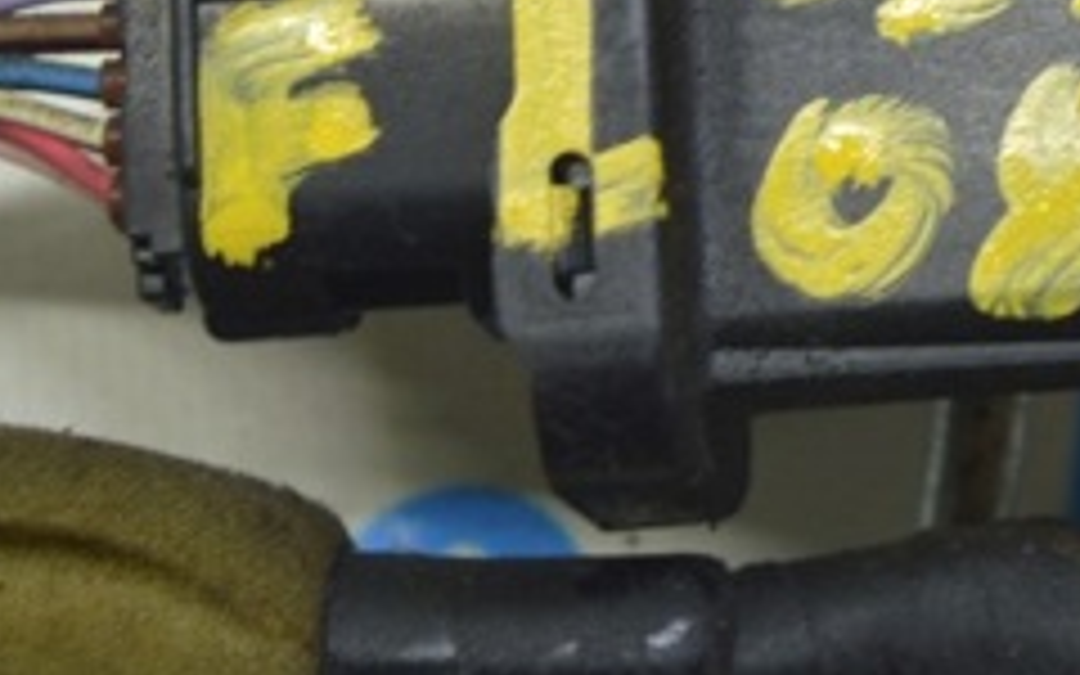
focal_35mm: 224
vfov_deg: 5.8
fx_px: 6604
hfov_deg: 9.3
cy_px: -187
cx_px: 806
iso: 400
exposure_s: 1/20
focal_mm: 55
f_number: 5.6
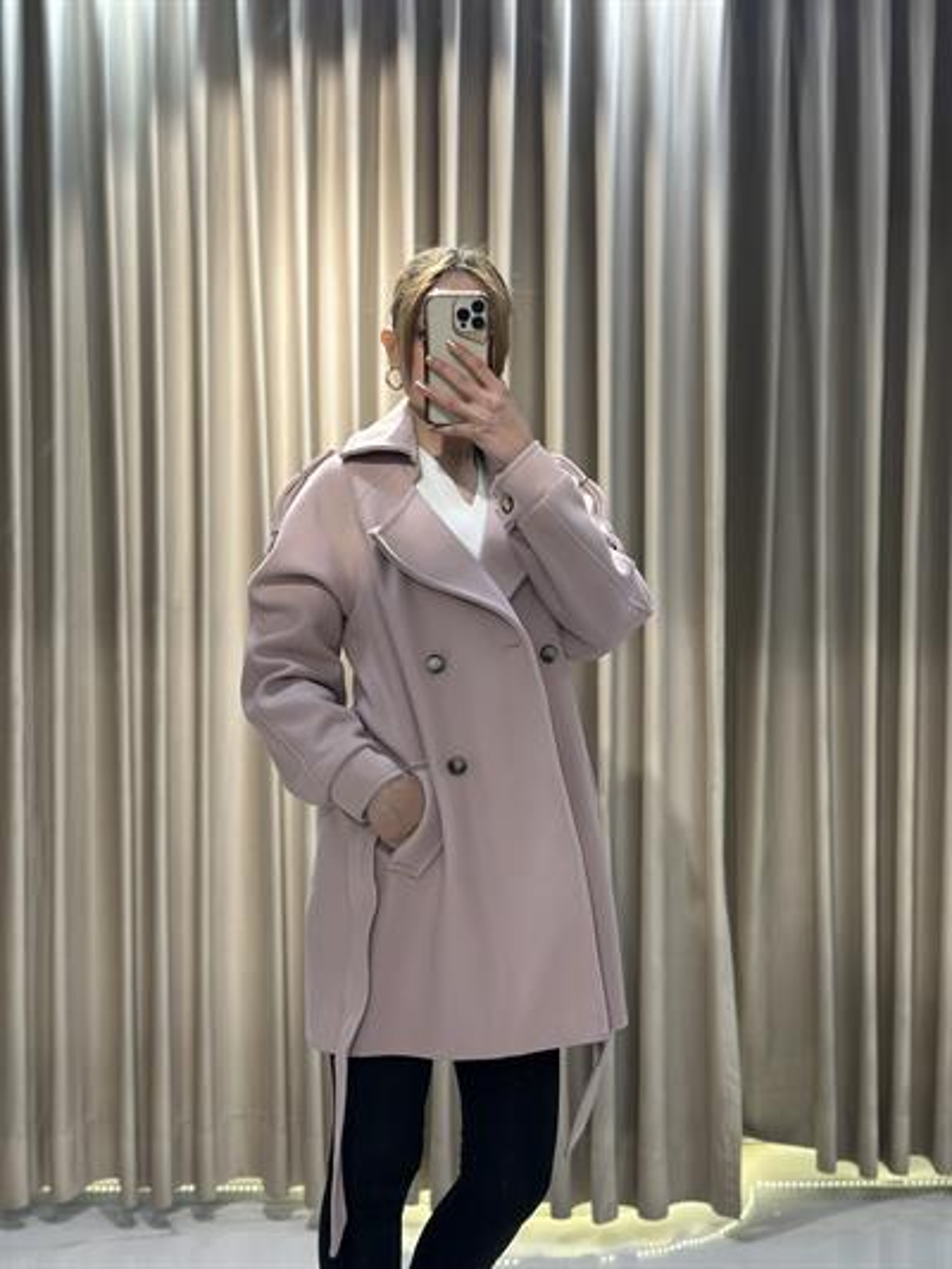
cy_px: 634
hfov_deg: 30.3
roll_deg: +1.1
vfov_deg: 39.6
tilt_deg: -21.6
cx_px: 476
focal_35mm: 48
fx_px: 1759
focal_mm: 6.86
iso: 80
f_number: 1.78
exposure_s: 1/211
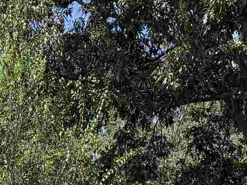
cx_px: -64
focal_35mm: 126
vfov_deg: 10.8
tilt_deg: +0.6
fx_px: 899
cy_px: 370
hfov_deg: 15.0
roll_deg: +0.6
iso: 100
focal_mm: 6.76
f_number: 1.78
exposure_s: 1/3425
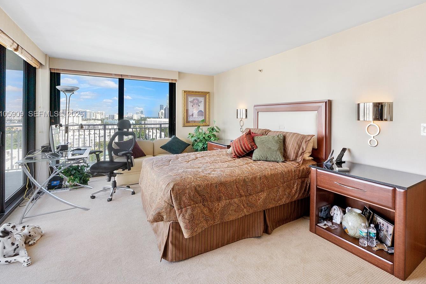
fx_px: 213
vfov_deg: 66.7
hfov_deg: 89.6
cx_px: 240
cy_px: 114
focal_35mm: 18
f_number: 8
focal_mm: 10
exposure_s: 1/30
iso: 500
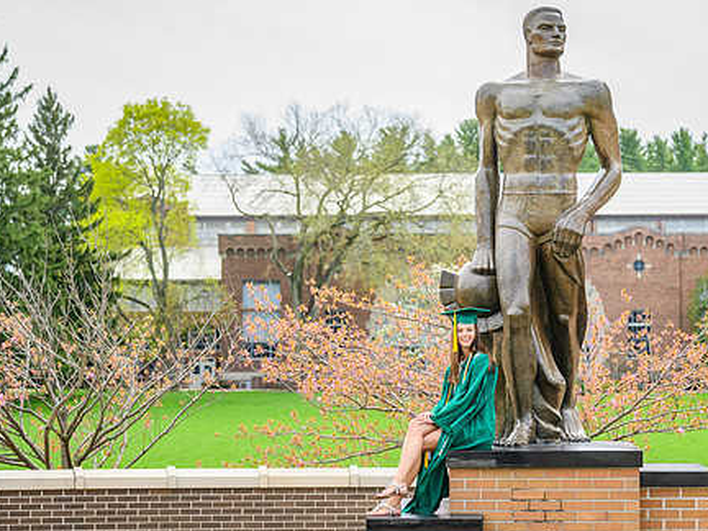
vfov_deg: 14.6
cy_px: 278
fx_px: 2066
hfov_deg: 19.4
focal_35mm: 101
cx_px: 467
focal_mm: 72
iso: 400
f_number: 4
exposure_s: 1/1000
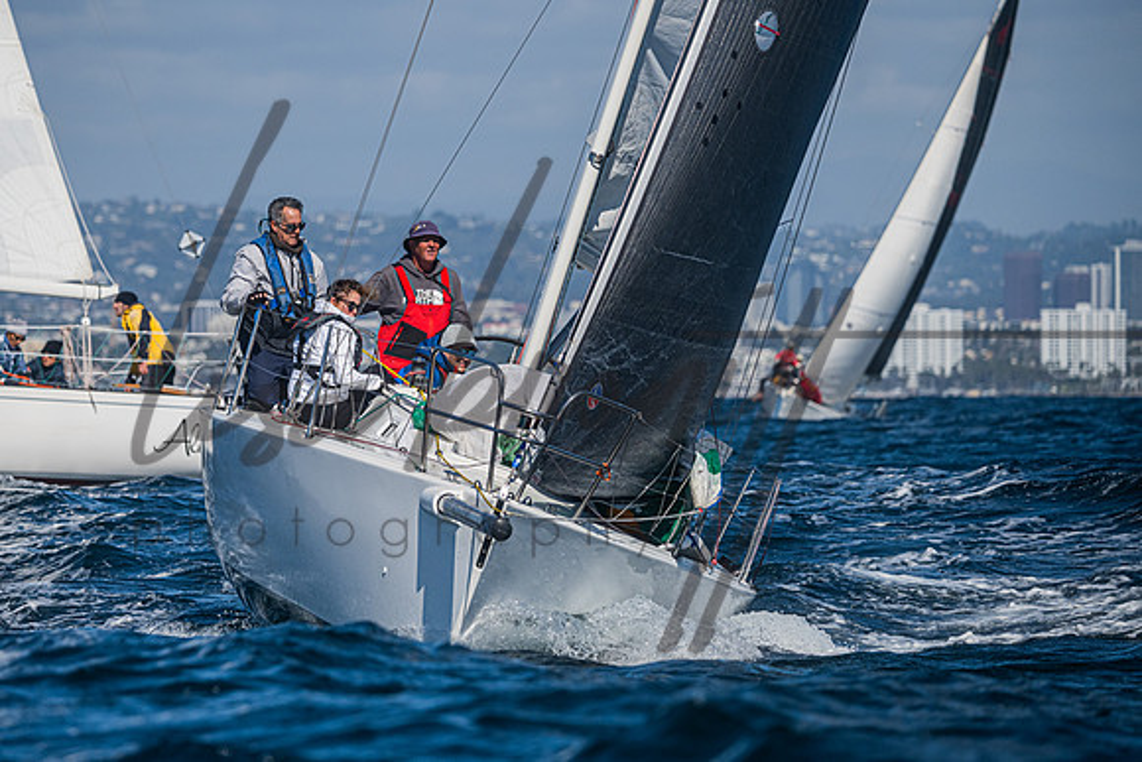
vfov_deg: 5.1
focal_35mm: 270
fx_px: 8569
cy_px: 369
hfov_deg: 7.6
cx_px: 457
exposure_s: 1/8000
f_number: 5
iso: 400
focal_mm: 210
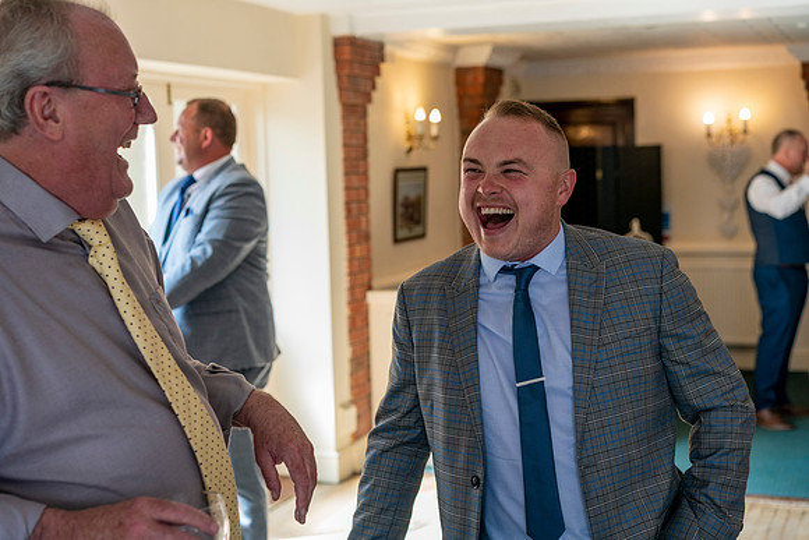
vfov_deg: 24.6
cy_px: 270
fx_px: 1236
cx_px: 404
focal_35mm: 55
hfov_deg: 36.2
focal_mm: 55
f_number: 4
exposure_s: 1/160
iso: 800
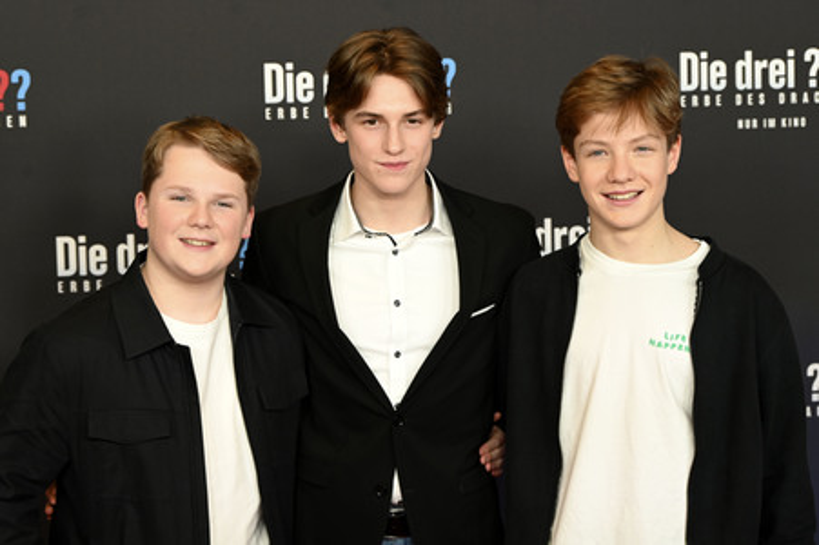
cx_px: 410
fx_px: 1887
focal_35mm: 83
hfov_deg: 24.5
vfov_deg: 16.4
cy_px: 272
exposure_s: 1/160
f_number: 6.3
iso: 1000
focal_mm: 83
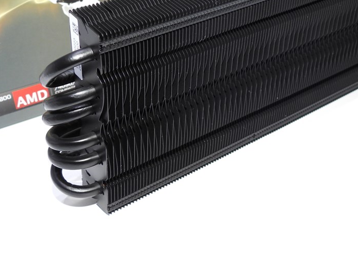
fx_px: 610
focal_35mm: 59
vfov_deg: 24.6
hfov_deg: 32.2
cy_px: 78
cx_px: 263
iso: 140
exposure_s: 1/30
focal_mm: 7.1
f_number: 3.2
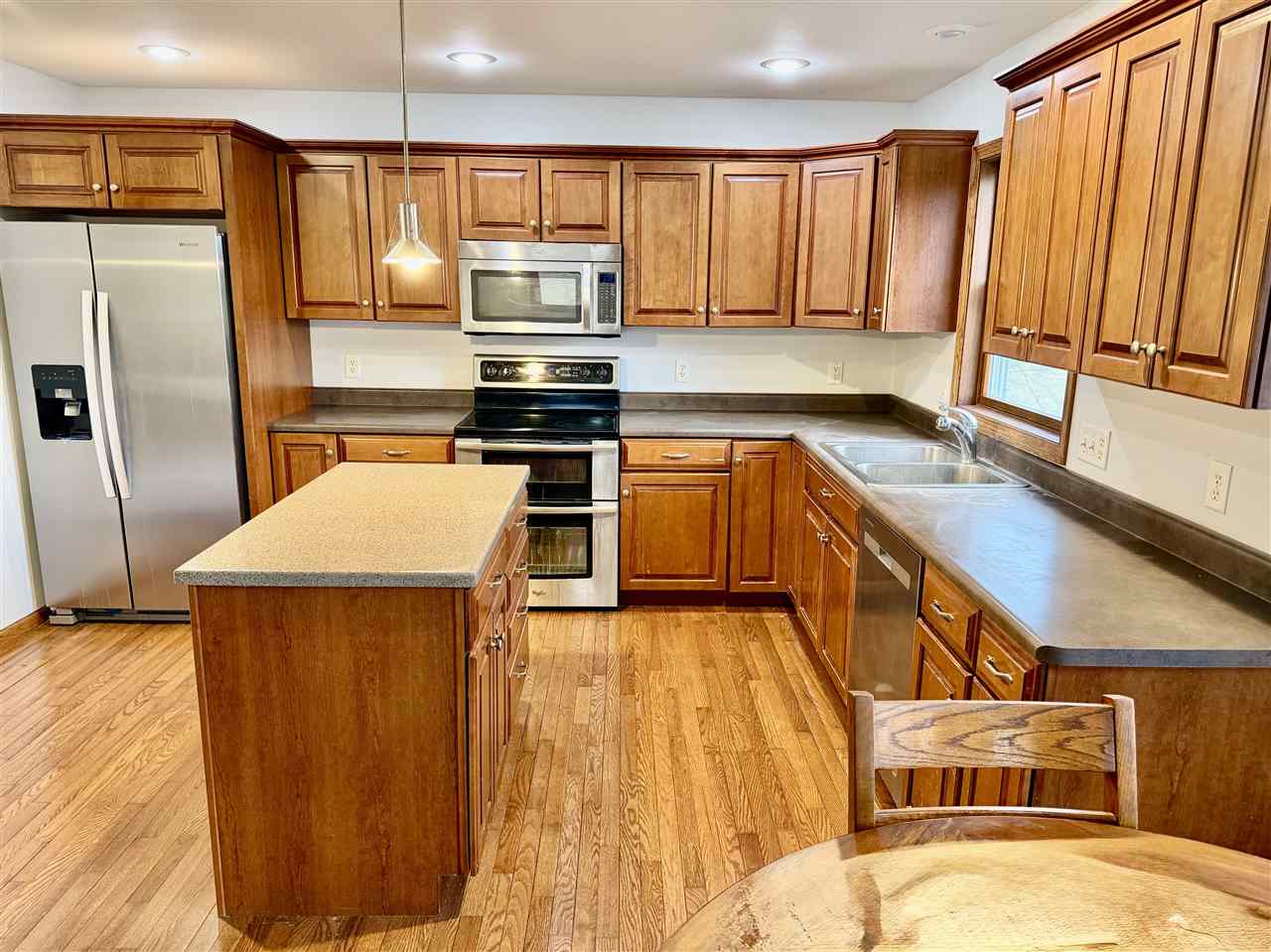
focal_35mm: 24
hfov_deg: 71.6
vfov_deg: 56.8
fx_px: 881
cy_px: 476
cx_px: 636
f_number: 1.78
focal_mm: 6.76
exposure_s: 1/60
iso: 250
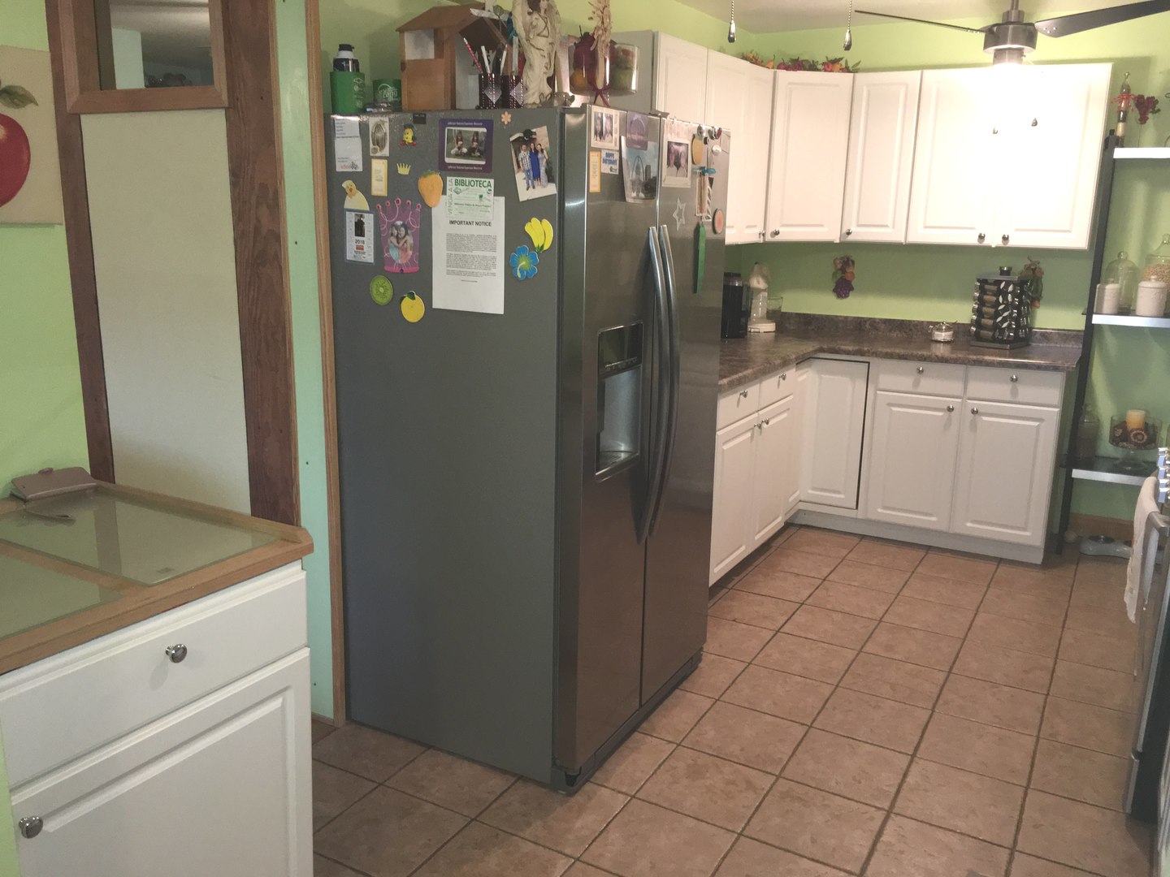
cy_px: 438
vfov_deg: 48.2
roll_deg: -1.8
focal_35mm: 29
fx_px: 980
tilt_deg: -14.4
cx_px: 585
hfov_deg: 61.7
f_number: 2.2
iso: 160
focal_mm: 4.15
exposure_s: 1/30
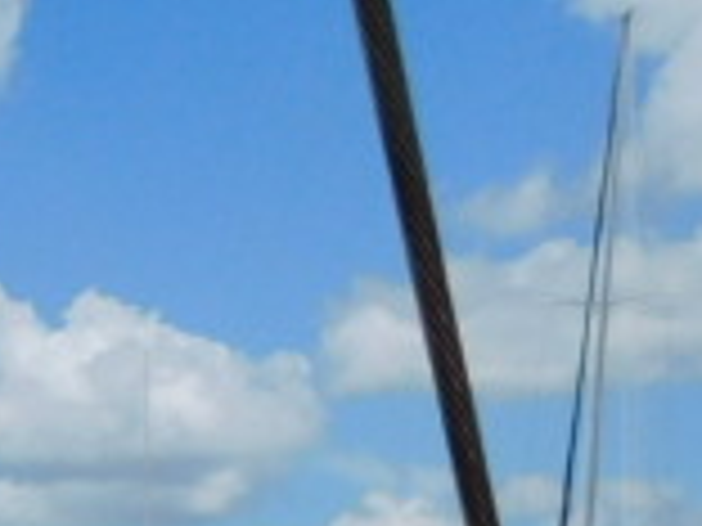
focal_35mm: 118
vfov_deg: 10.7
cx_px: -648
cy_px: 1272
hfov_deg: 14.3
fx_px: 2393
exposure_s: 1/1000
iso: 125
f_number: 6
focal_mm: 4
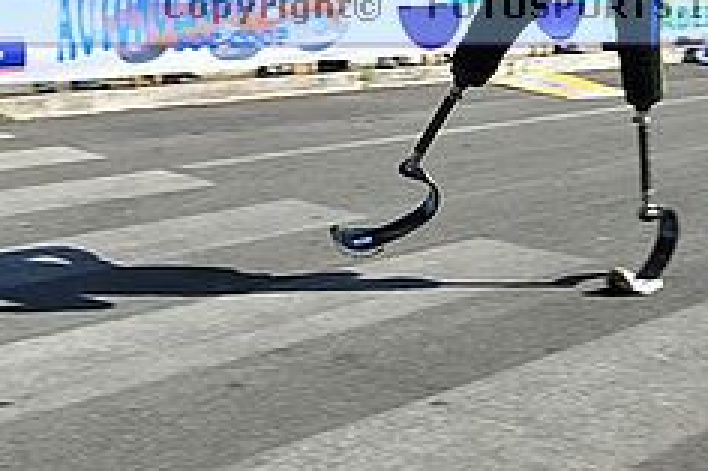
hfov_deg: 32.7
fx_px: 1199
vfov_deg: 20.9
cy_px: -70
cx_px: 459
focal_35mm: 61
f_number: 9
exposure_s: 1/400
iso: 200
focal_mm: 24
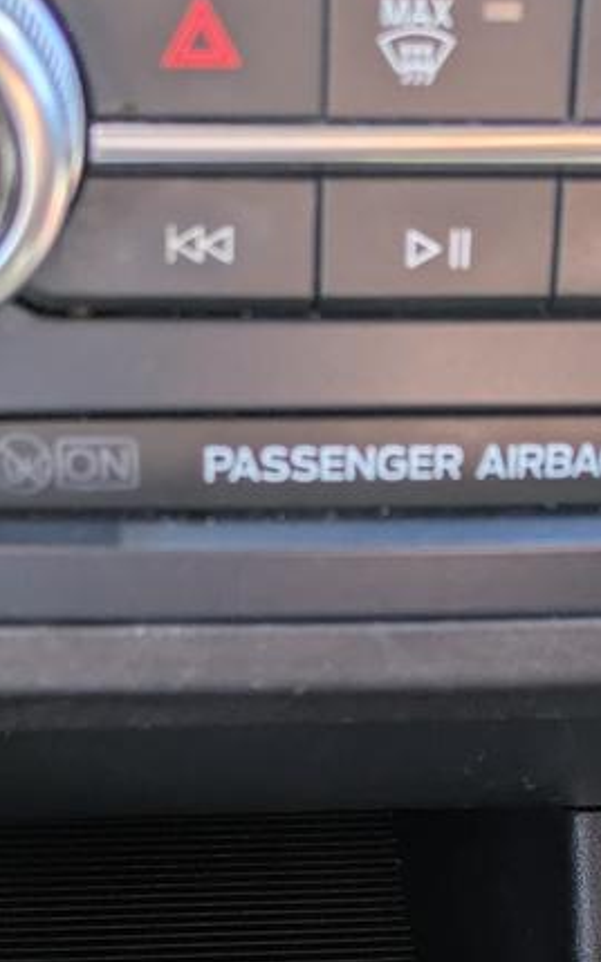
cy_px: 875
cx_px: 355
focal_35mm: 79
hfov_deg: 16.5
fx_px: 2071
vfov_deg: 25.3
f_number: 1.89
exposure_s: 1/130
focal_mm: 5.43
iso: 37
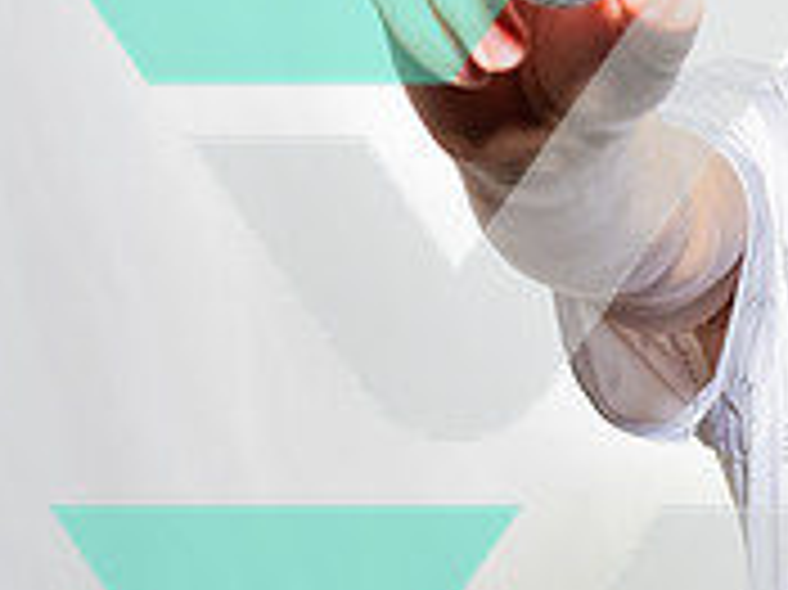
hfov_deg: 14.0
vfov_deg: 11.3
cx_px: 1211
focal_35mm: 131
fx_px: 2980
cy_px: 200
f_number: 7.1
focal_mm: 41
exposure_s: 1/250
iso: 100
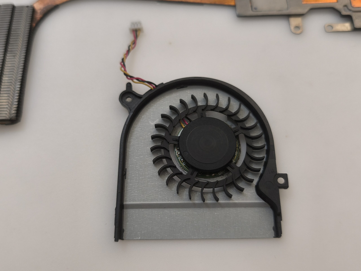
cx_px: 180
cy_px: 136
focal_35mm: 35
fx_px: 365
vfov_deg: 40.7
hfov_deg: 52.6
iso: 250
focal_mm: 6.57
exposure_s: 1/50
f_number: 1.6
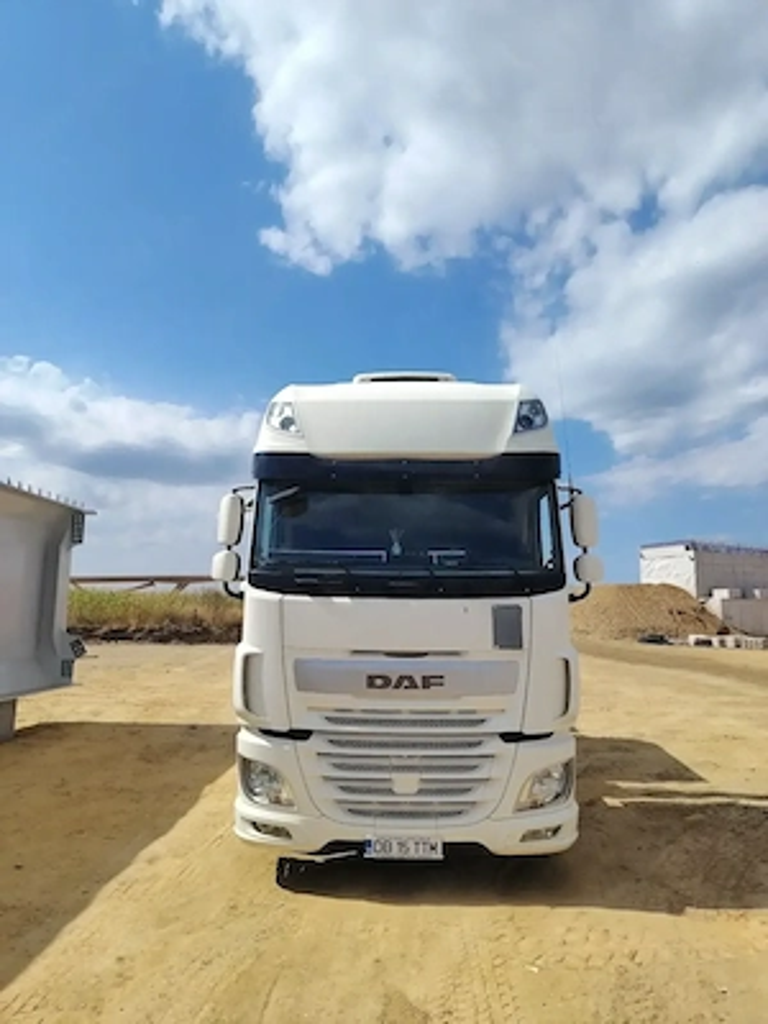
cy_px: 512
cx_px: 384
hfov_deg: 56.8
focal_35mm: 24
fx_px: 710
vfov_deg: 71.6
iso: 100
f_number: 1.75
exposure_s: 1/1301
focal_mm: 5.25
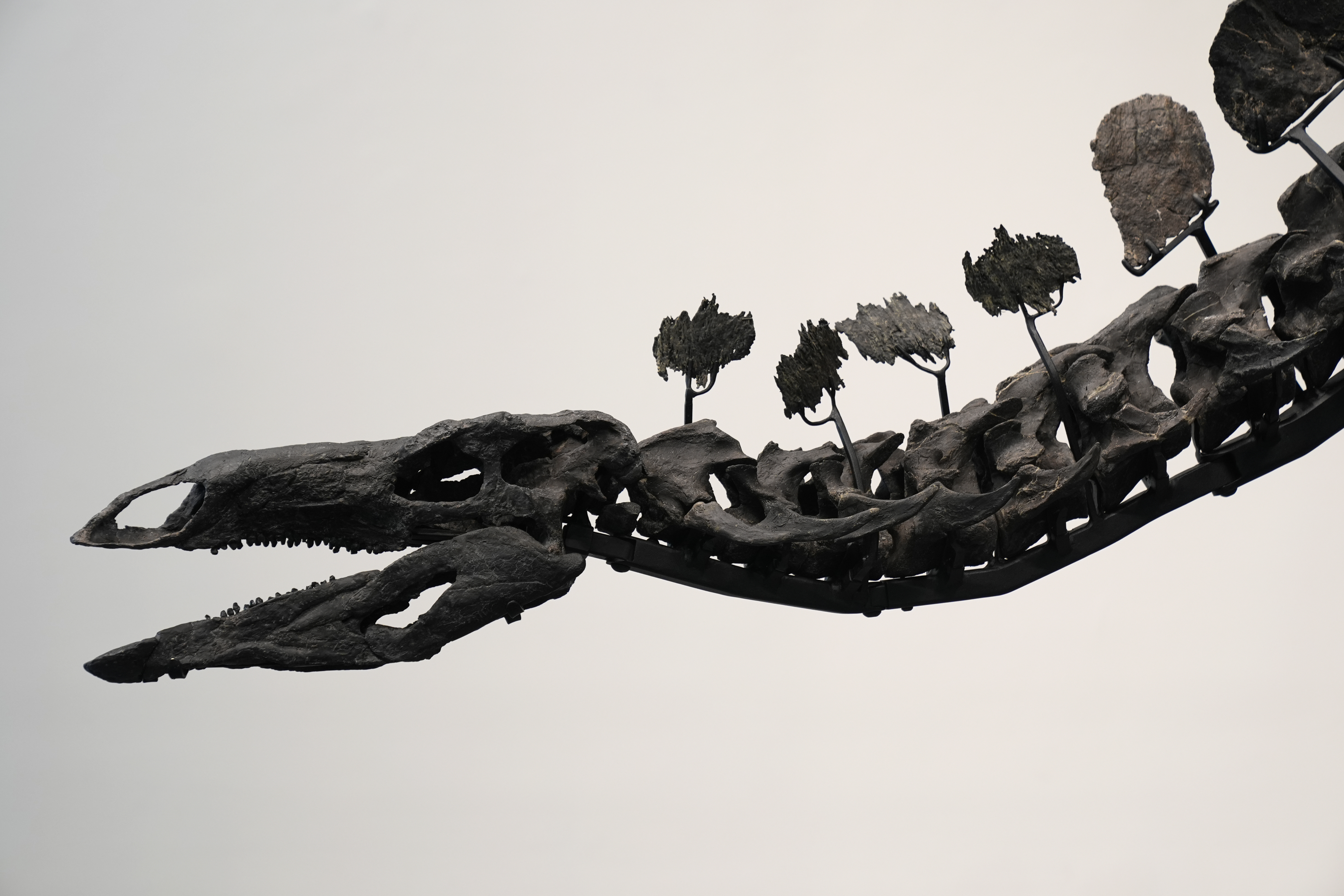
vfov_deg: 20.3
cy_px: 448
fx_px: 2501
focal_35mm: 67
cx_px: 672
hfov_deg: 30.1
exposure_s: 1/250
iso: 800
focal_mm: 67
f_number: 4
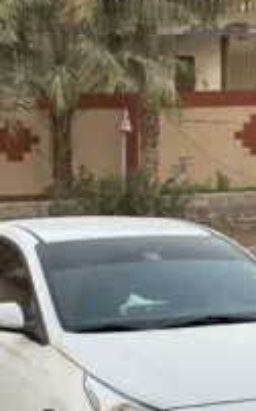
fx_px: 1129
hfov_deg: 12.9
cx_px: 142
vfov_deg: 20.5
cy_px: 295
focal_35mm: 101
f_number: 1.78
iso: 64
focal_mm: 6.76
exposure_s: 1/121
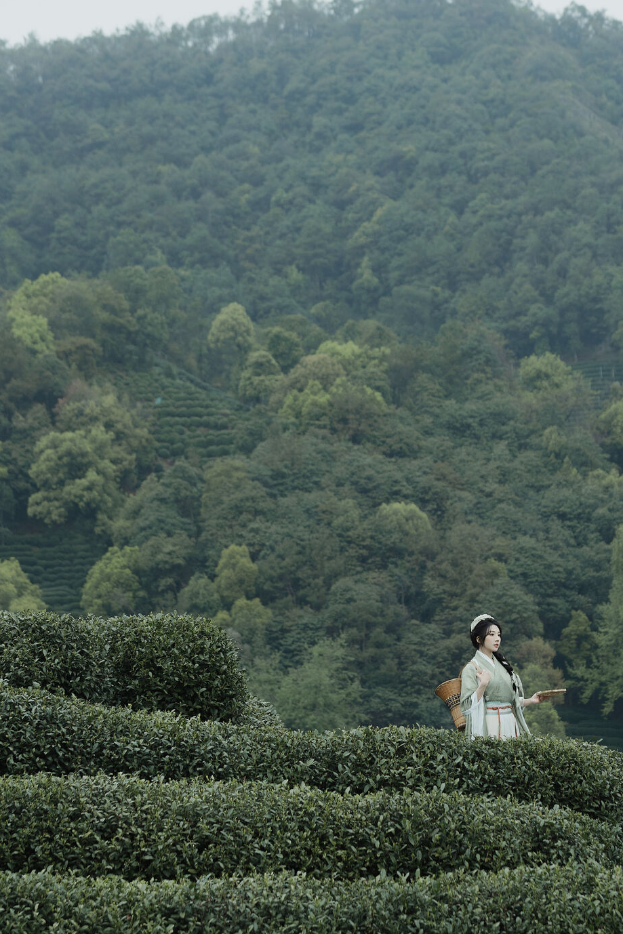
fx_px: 2880
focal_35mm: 111
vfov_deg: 18.4
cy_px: 487
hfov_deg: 12.3
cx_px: 405
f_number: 4
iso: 400
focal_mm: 85
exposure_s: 1/800
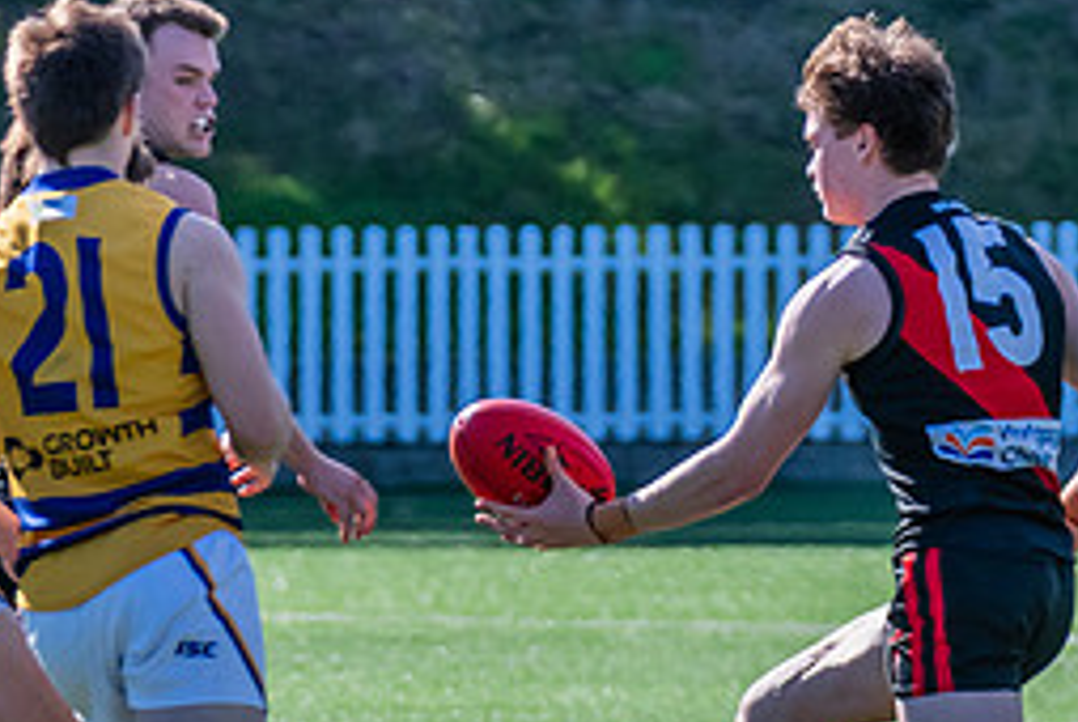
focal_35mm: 1138
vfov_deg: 1.2
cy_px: 578
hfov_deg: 1.8
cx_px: 559
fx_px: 34115
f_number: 9
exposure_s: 1/1250
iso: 800
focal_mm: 320
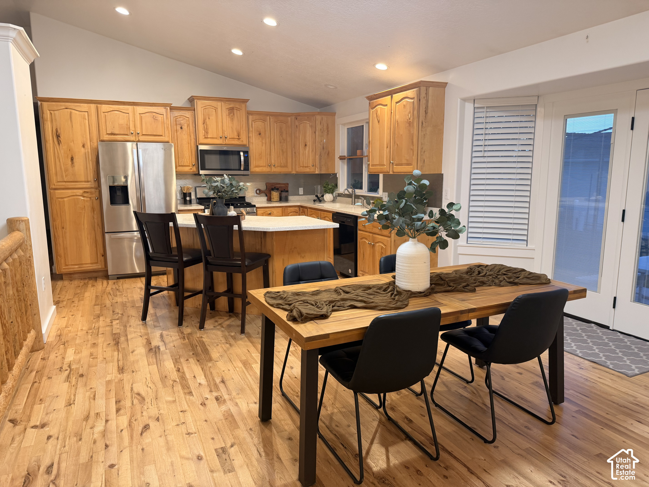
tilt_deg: -7.2
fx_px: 450
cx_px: 324
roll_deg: -0.5
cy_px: 244
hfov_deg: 71.6
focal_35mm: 24
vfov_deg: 56.8
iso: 125
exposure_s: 1/60
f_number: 1.78
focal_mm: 6.76
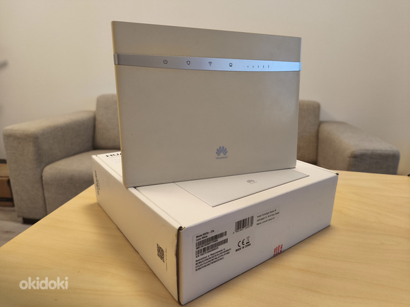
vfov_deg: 58.9
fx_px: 272
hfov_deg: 73.9
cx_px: 205
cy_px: 154
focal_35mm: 23
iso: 250
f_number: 1.7
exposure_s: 1/100
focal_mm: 5.35
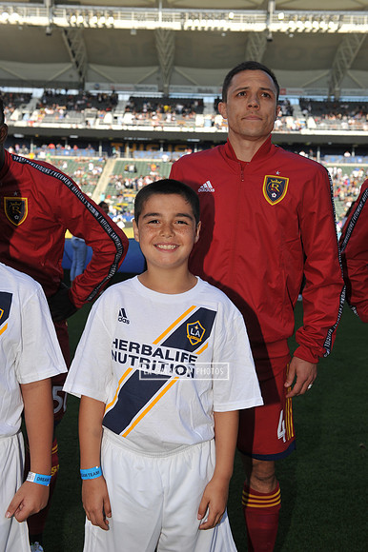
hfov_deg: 30.5
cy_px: 276
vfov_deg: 44.5
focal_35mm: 44
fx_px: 675
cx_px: 184
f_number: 6.3
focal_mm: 44
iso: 250
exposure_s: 1/640
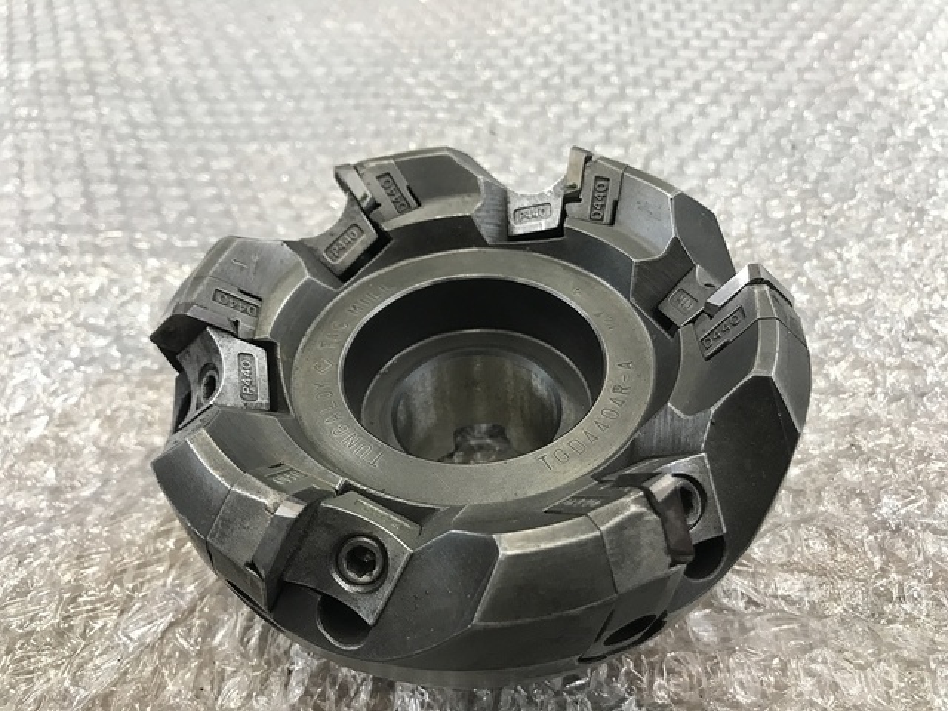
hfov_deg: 63.4
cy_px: 356
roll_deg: +2.8
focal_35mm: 28
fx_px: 767
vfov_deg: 49.7
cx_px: 474
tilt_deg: -44.0
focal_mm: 3.99
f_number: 1.8
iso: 40
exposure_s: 1/30
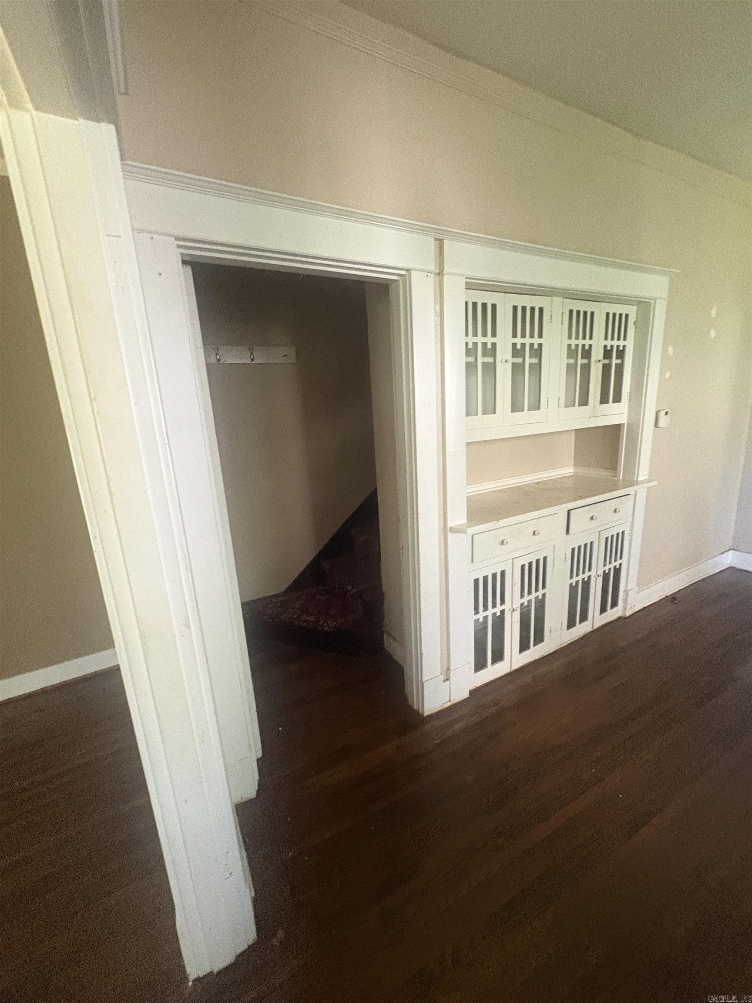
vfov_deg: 102.1
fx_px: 406
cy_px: 502
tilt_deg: -14.3
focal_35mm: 14
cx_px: 376
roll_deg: +2.3
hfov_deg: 85.7
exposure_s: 1/42
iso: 800
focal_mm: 2.22
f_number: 2.2
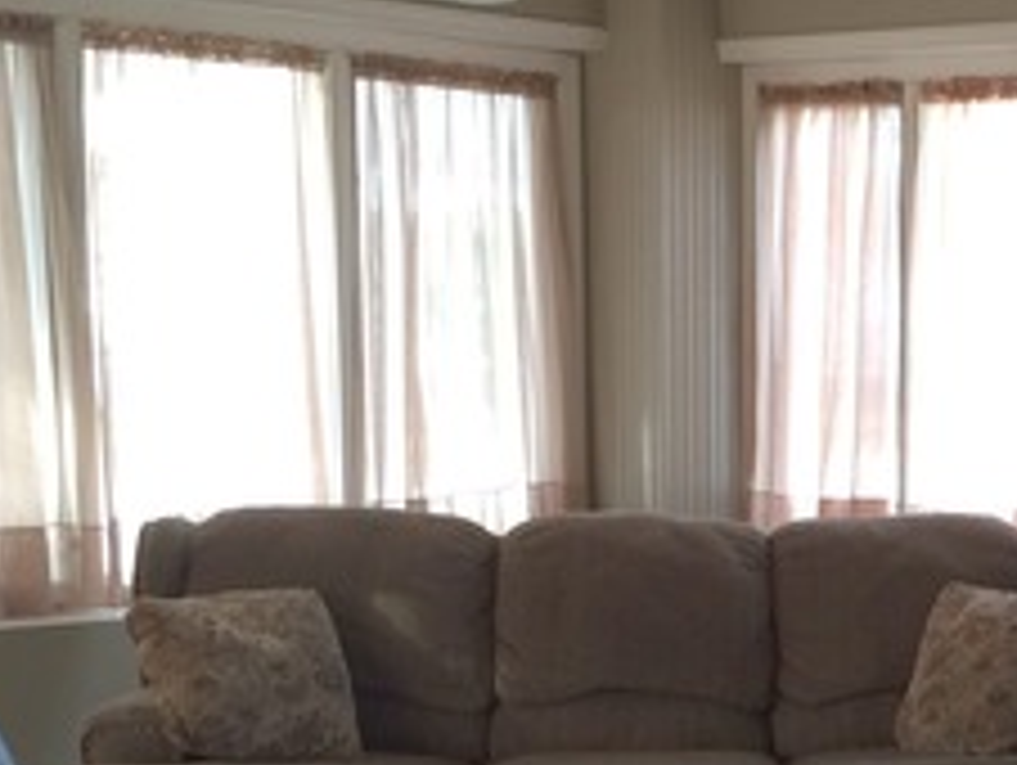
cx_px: 1179
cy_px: 680
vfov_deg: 17.8
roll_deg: -1.7
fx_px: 2412
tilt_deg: -7.8
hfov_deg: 22.2
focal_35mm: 82
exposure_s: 1/30
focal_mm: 4.15
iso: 100
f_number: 2.2
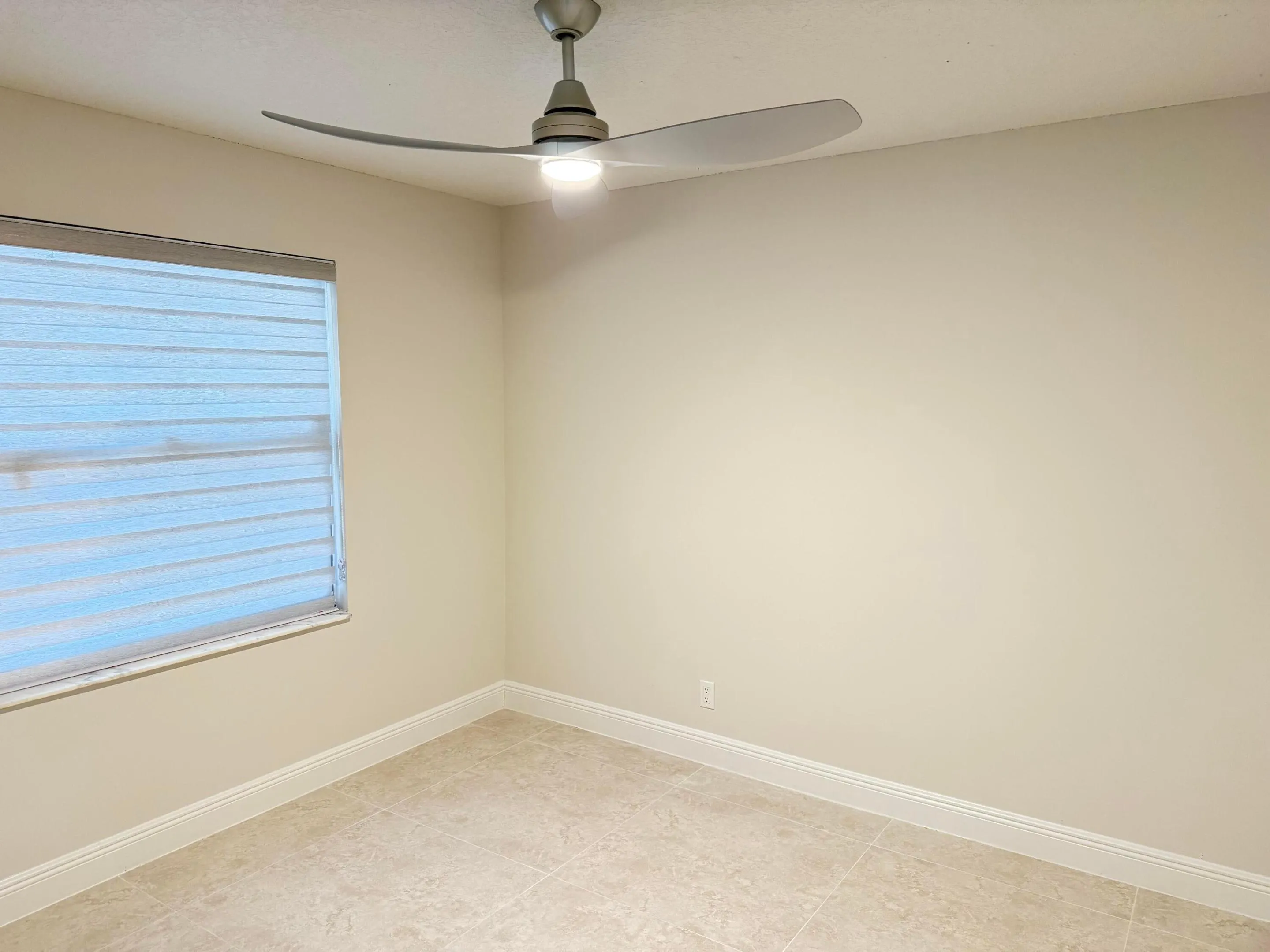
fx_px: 881
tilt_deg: -5.6
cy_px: 476
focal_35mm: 24
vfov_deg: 56.8
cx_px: 635
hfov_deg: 71.6
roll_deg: -0.5
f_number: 1.78
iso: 320
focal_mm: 6.76
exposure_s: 1/60
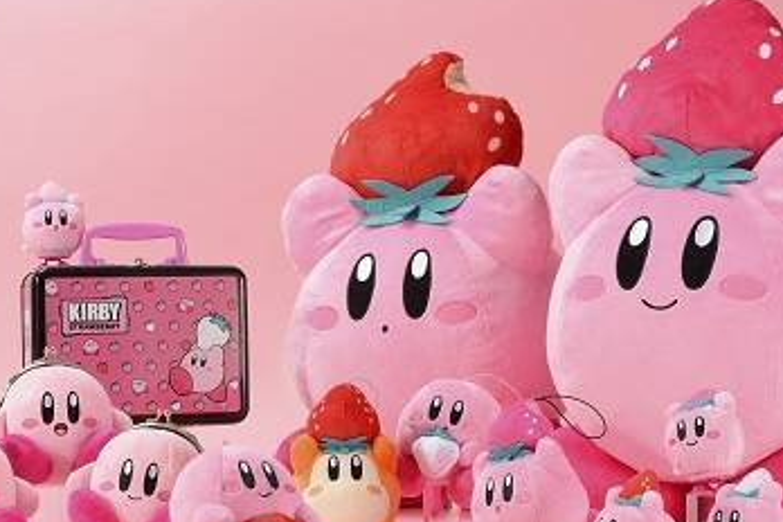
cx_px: 389
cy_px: 307
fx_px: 1936
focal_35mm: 89
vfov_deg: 15.4
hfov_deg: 22.9
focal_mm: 62
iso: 100
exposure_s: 1/80
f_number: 18
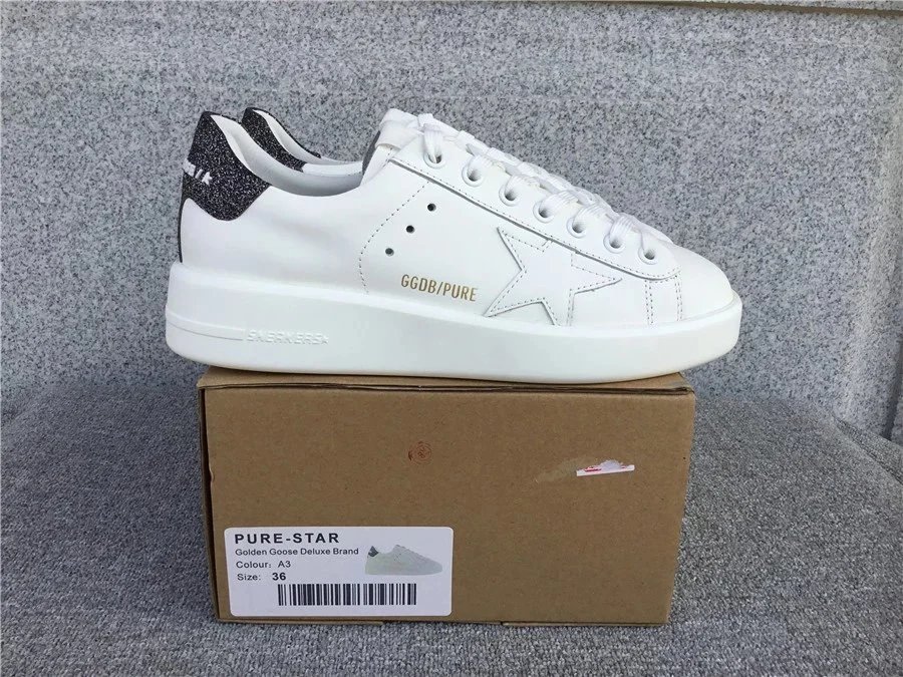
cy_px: 338
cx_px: 452
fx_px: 809
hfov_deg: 58.4
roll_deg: -1.4
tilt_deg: -17.4
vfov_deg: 45.4
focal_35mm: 31
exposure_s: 1/668
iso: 25
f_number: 2.4
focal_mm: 3.3
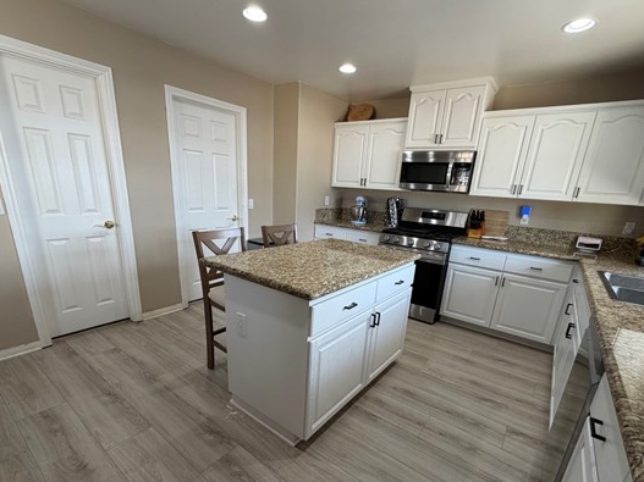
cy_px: 284
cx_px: 329
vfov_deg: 74.1
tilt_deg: -17.1
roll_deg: -4.2
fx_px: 316
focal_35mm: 17
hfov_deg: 91.0
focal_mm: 2.22
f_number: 2.2
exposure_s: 1/120
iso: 160
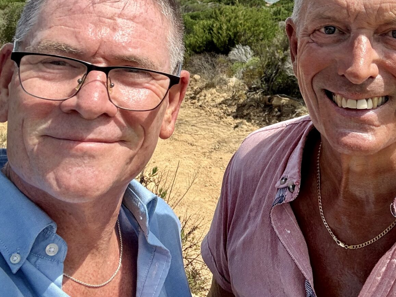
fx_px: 583
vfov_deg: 26.8
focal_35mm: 51
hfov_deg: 36.1
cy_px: -9
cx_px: 323
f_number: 1.9
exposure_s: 1/1172
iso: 25
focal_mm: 2.69
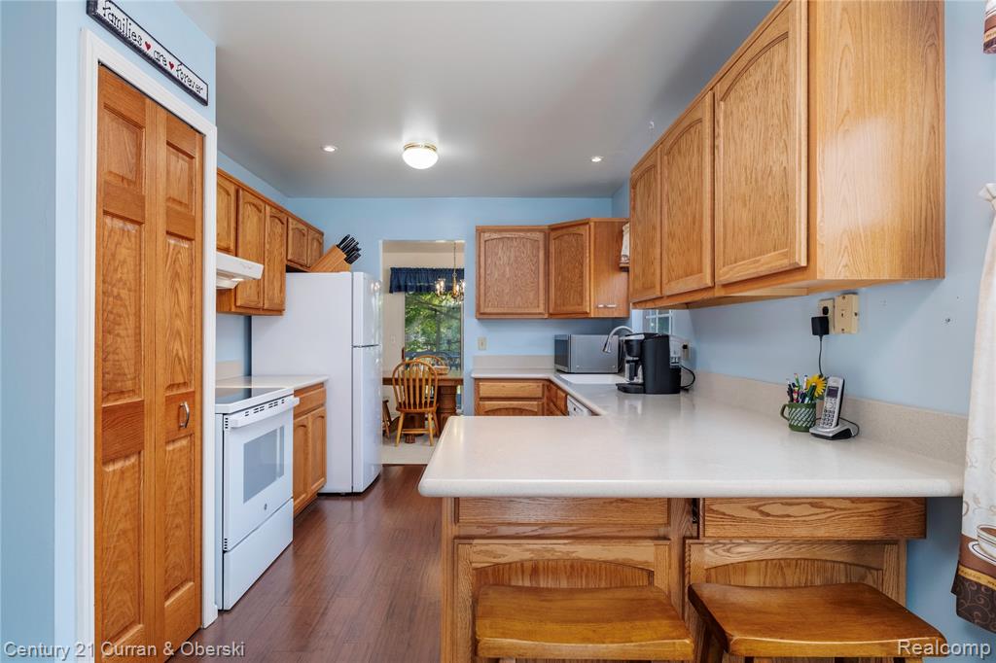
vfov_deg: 67.3
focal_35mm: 18
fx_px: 498
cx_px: 498
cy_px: 332
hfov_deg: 90.0
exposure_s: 1/250
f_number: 6.4
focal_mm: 12.2
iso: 800
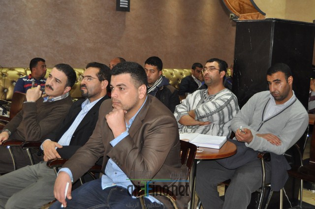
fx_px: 406
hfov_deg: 42.4
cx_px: 158
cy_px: 104
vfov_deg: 28.9
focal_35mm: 46
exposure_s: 1/60
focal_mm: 31
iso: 800
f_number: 4.2
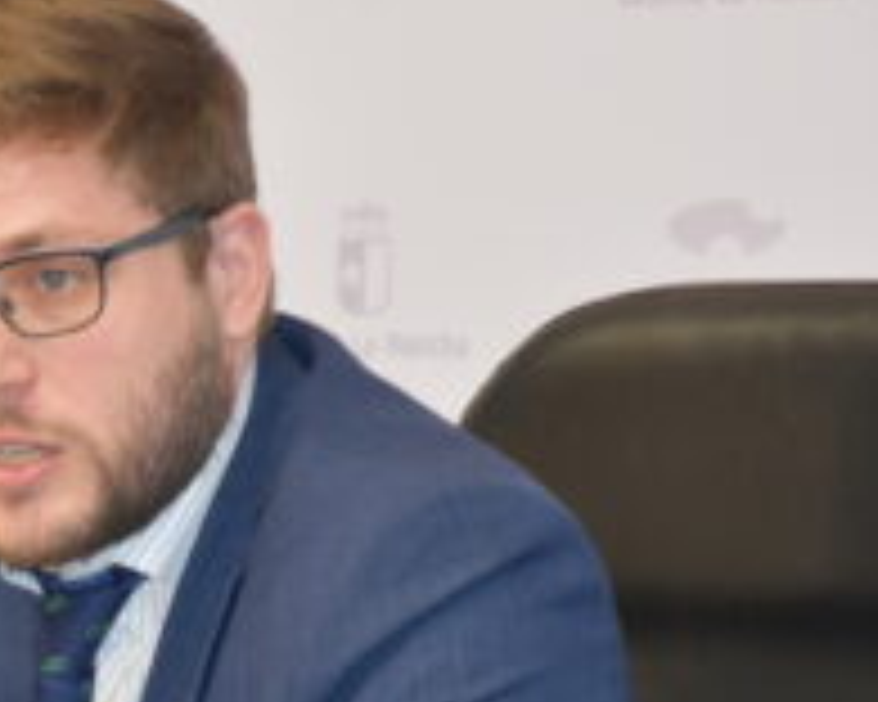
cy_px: 666
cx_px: -338
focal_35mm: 368
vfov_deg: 4.2
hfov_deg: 5.2
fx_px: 9574
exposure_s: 1/100
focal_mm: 85
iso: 800
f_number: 5.3
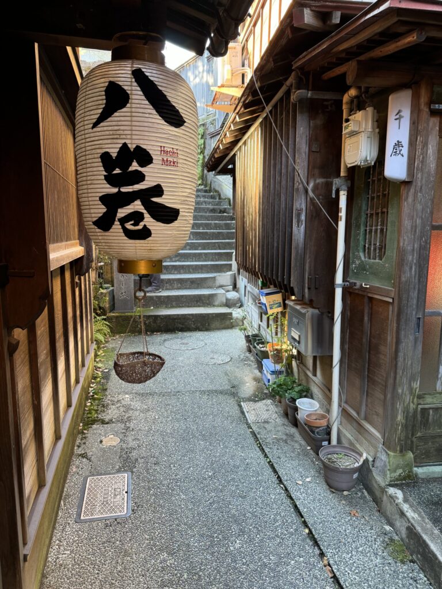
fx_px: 409
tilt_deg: -6.4
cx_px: 221
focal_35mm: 24
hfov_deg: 56.8
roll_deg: +1.3
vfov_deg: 71.6
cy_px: 294
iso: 200
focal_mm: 6.76
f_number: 1.78
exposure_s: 1/60
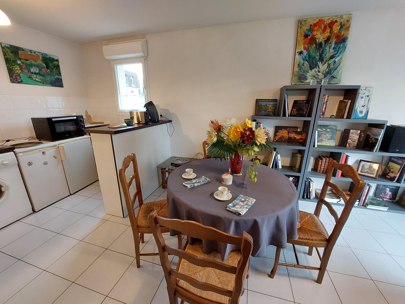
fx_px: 152
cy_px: 152
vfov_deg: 89.9
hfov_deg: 106.2
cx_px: 202
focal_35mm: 13
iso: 320
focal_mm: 1.74
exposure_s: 1/50
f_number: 2.2
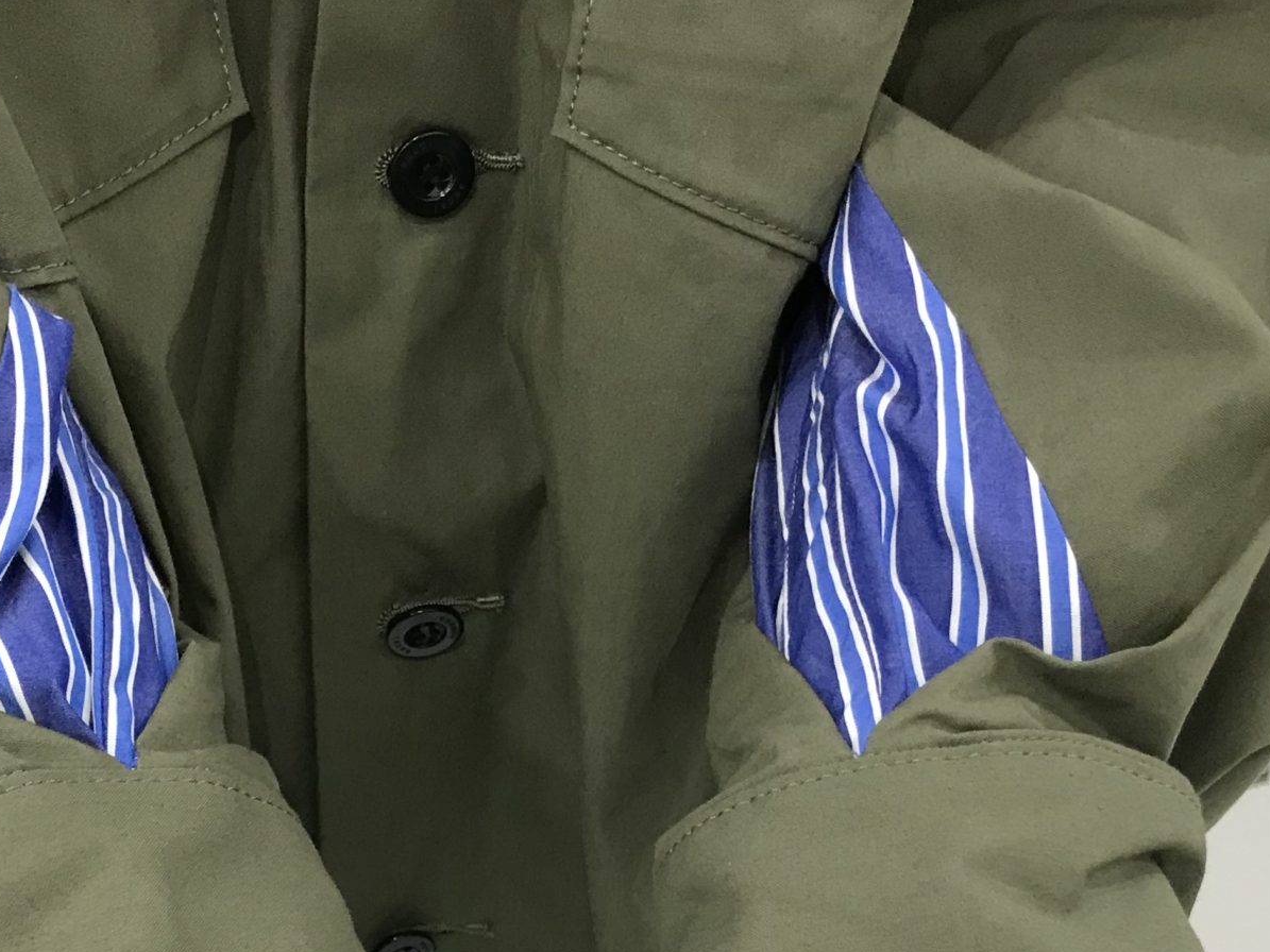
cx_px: 409
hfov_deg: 31.9
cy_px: 965
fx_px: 2201
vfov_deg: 23.3
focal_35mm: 60
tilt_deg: -45.2
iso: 40
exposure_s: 1/17
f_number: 1.8
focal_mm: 3.99
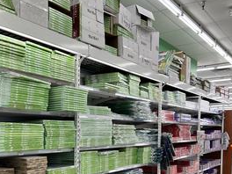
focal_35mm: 46
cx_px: 61
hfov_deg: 40.2
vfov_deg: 30.4
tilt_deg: -3.9
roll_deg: +0.6
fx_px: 308
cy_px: 149
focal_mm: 5.7
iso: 40
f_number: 1.5
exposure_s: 1/139
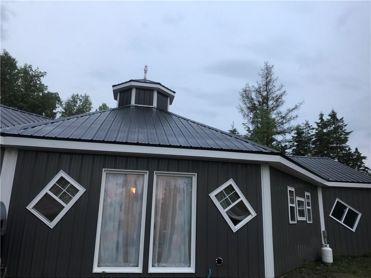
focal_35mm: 28
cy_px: 139
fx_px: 300
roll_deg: -0.5
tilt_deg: +15.0
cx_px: 186
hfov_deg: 63.4
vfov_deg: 49.7
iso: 25
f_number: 1.8
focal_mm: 3.99
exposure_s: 1/60
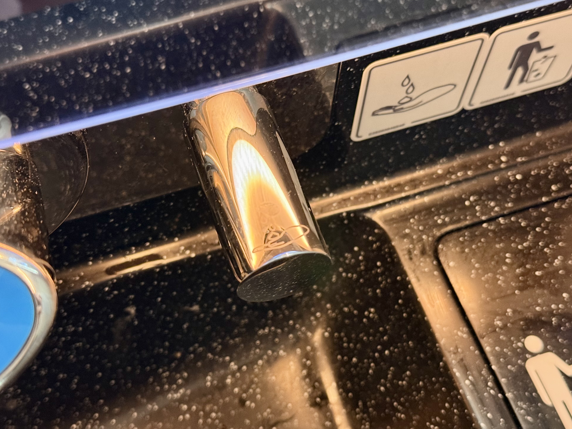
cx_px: 287
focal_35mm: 50
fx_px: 826
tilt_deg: -58.6
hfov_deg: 38.2
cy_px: 209
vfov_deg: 29.1
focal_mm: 6.76
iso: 400
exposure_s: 1/36
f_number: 1.78
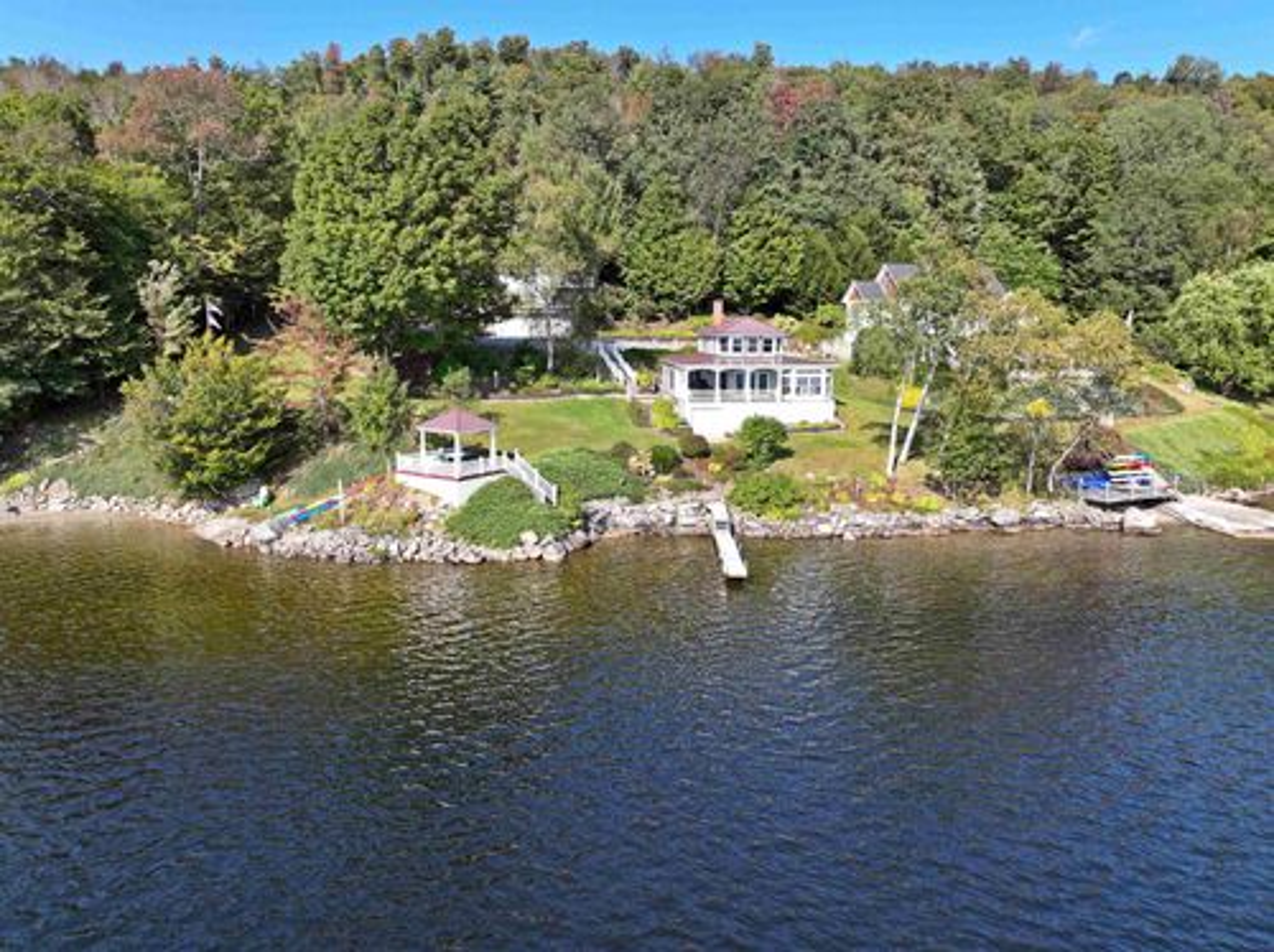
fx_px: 882
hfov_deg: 71.6
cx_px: 637
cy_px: 476
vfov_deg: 56.7
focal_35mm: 24
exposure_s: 1/1000
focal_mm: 12.29
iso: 130
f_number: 2.8
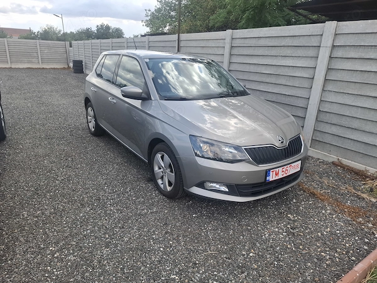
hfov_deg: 73.9
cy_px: 142
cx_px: 188
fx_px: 250
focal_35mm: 23
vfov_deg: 58.9
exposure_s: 1/517
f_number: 1.8
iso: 50
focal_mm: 5.54
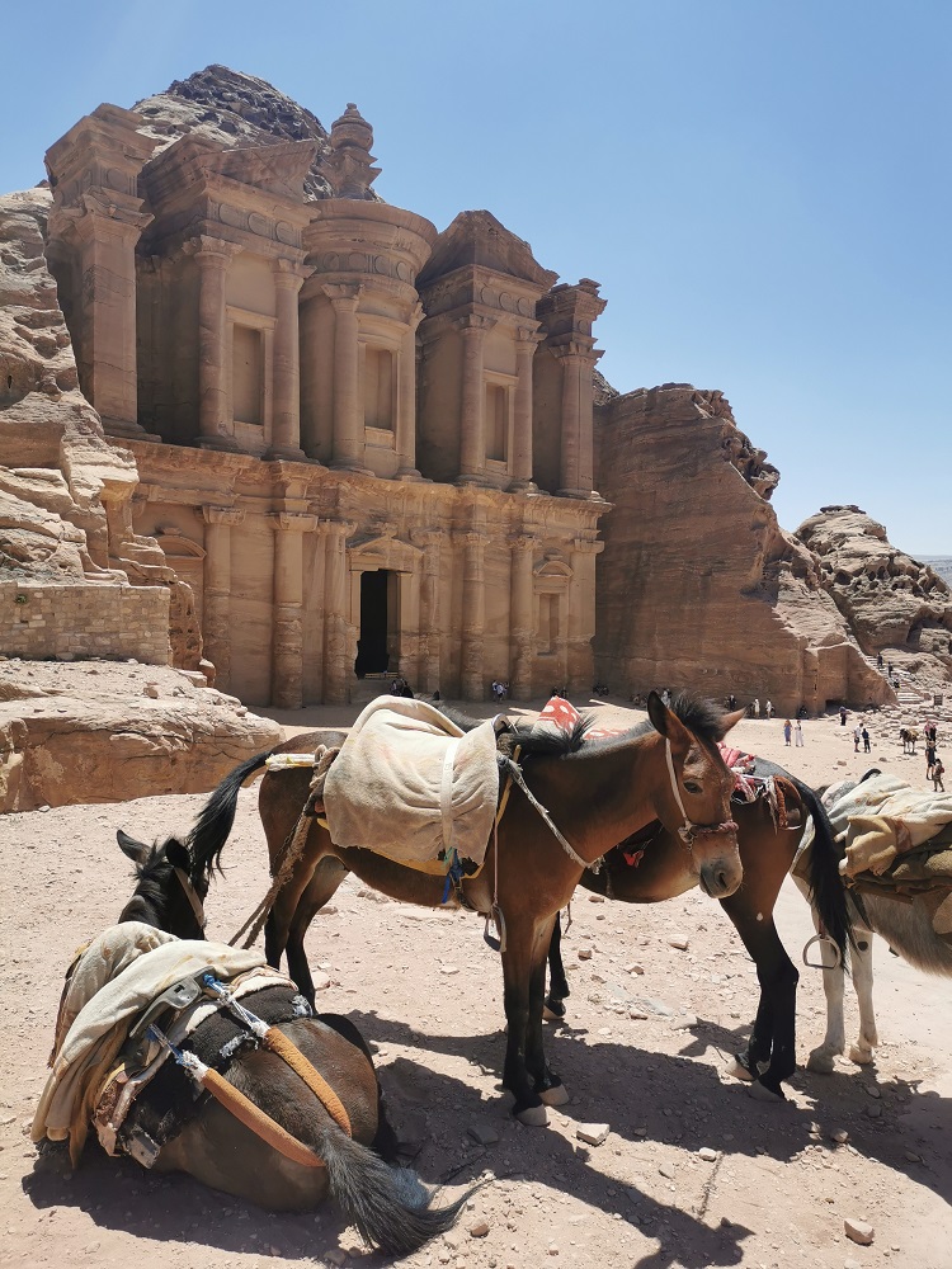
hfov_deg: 51.4
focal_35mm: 27
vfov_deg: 65.3
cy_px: 634
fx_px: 990
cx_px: 476
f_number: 1.8
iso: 50
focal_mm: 5.58
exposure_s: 1/3300
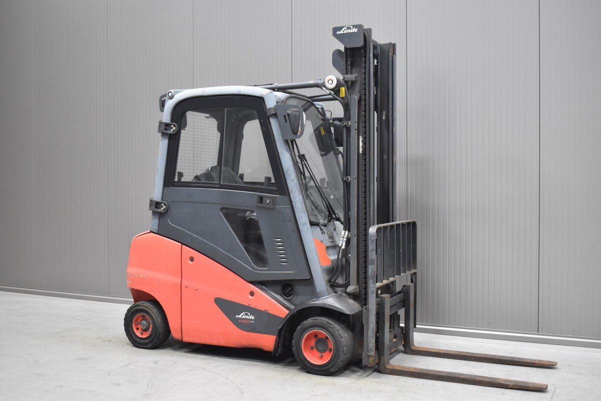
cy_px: 200
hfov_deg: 47.9
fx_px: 676
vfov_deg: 33.0
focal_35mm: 40
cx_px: 300
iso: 1600
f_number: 4
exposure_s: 1/40
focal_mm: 27
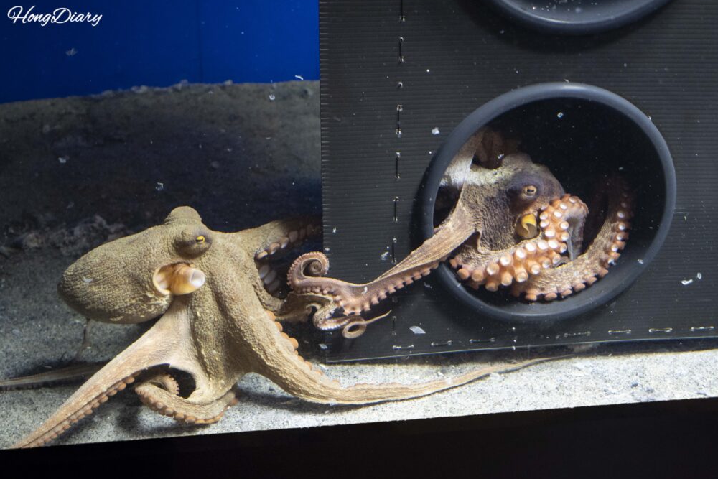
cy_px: 240
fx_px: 838
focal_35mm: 42
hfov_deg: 46.4
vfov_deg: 31.9
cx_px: 355
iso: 8000
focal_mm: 41
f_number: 5.6
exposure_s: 1/160
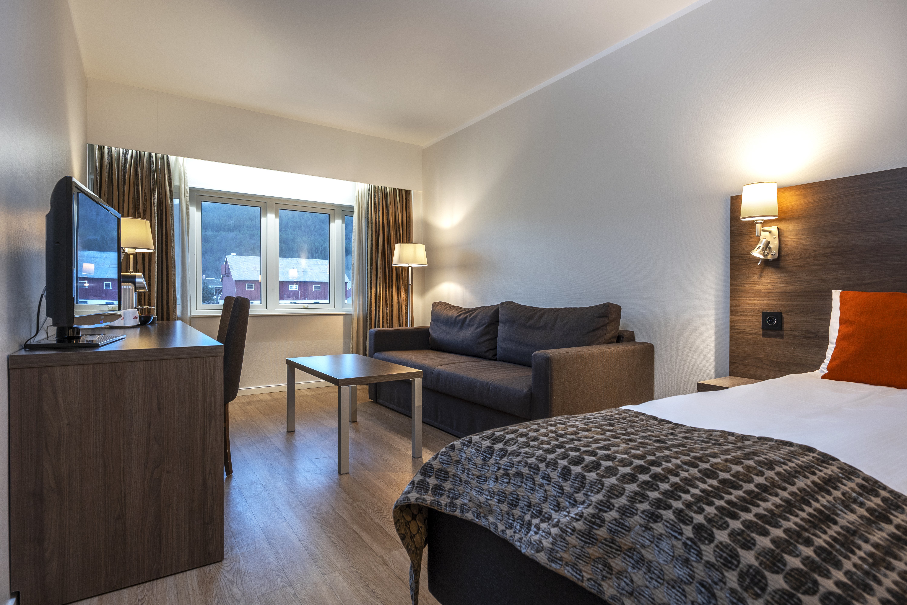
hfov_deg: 86.9
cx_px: 454
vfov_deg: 64.6
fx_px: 479
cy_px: 302
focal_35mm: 19
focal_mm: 19
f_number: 6.3
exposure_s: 1/6
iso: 400
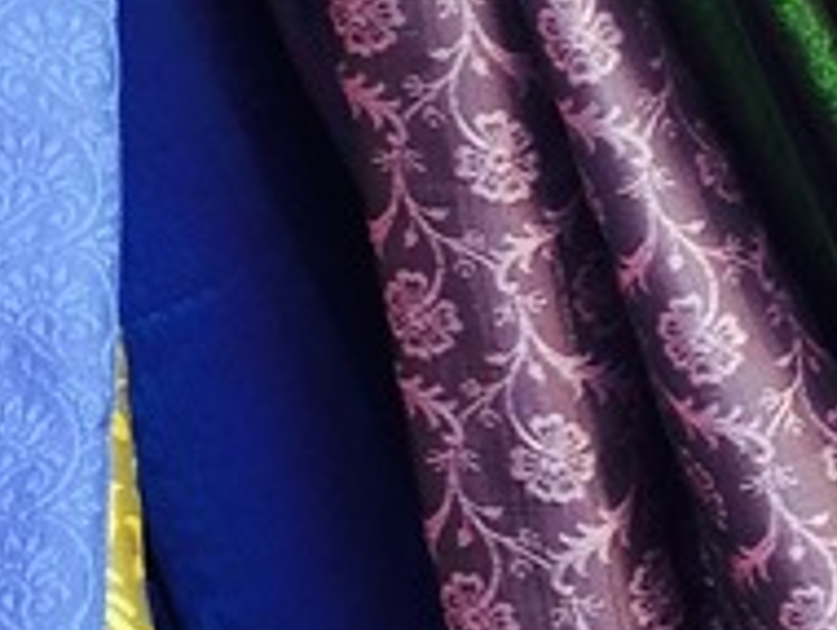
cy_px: -79
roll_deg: +23.6
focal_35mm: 156
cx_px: 1048
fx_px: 3777
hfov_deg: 12.3
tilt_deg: -25.4
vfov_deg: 9.4
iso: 50
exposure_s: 1/100
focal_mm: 4.15
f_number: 2.2
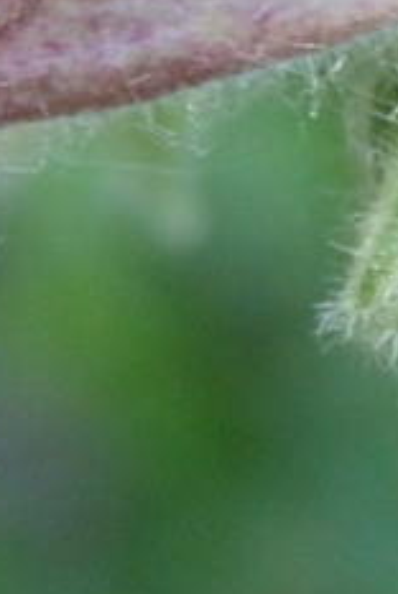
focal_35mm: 251
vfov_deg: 8.1
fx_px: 4150
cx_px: 524
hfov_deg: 5.5
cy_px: -10
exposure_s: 1/100
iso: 800
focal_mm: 11.9
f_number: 4.4
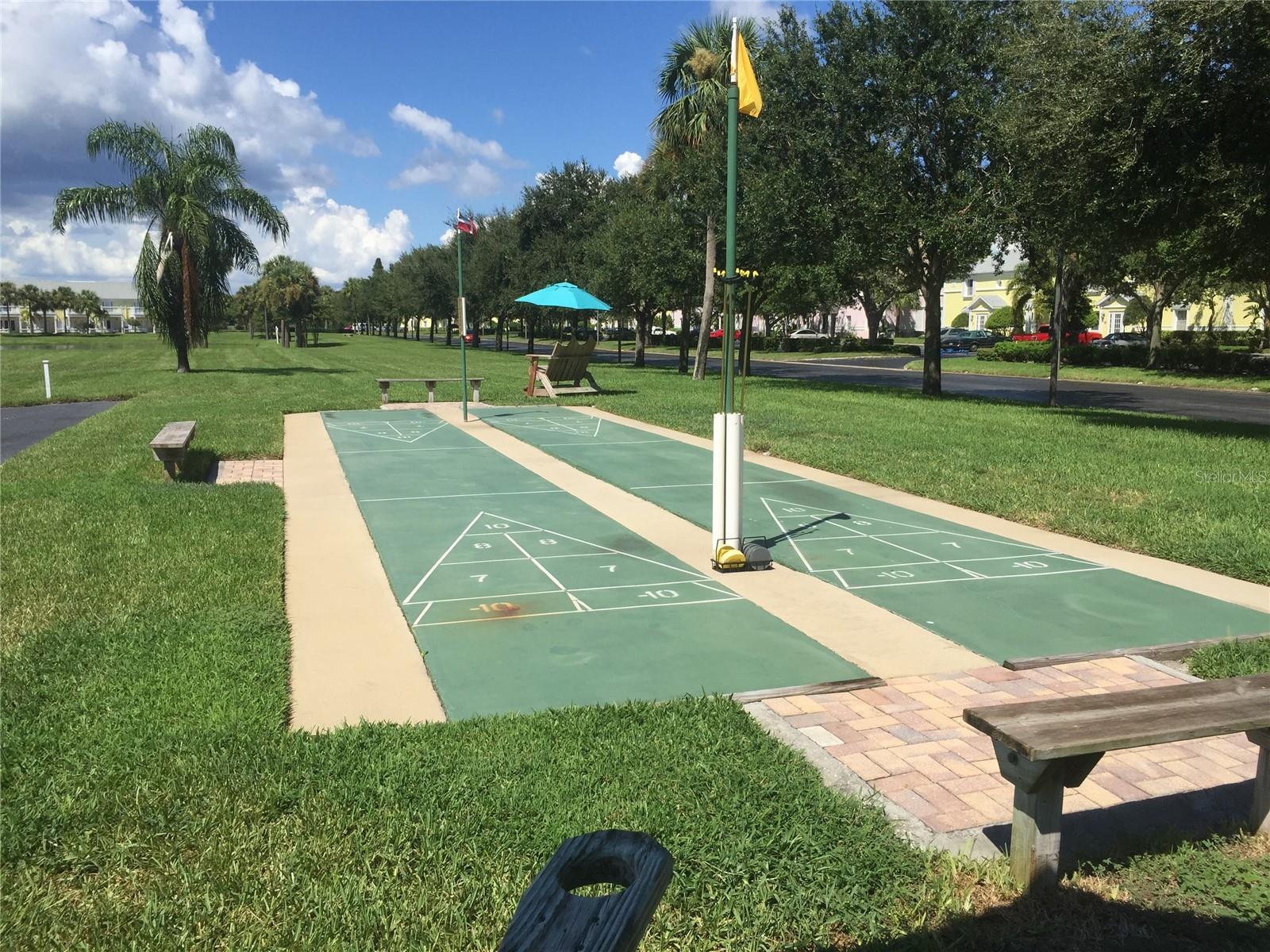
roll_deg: -0.3
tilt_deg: -7.4
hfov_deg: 61.7
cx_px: 635
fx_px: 1064
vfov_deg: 48.2
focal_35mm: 29
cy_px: 476
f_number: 2.2
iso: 32
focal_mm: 4.15
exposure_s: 1/2639
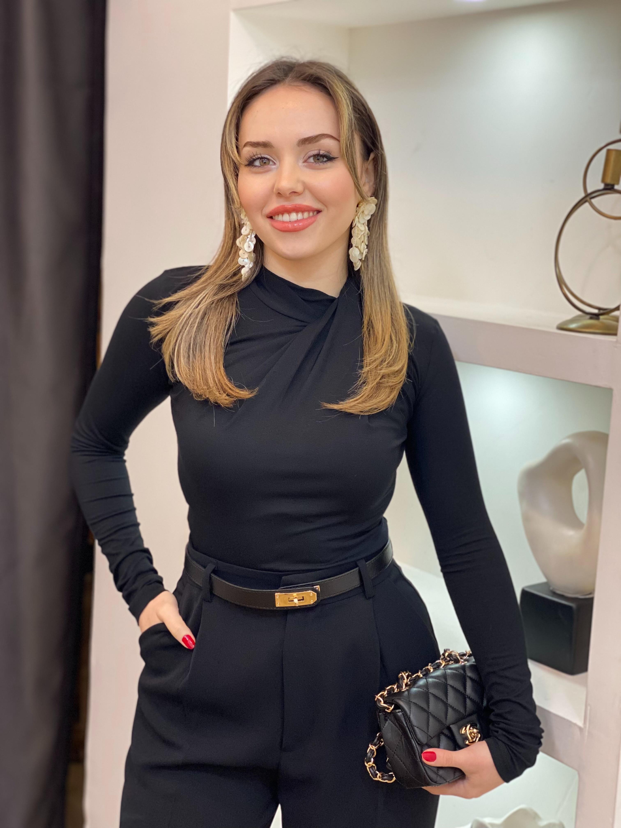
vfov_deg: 36.8
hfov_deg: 28.0
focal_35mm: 52
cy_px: 414
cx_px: 310
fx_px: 1244
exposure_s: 1/100
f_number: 2
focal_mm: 6
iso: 125
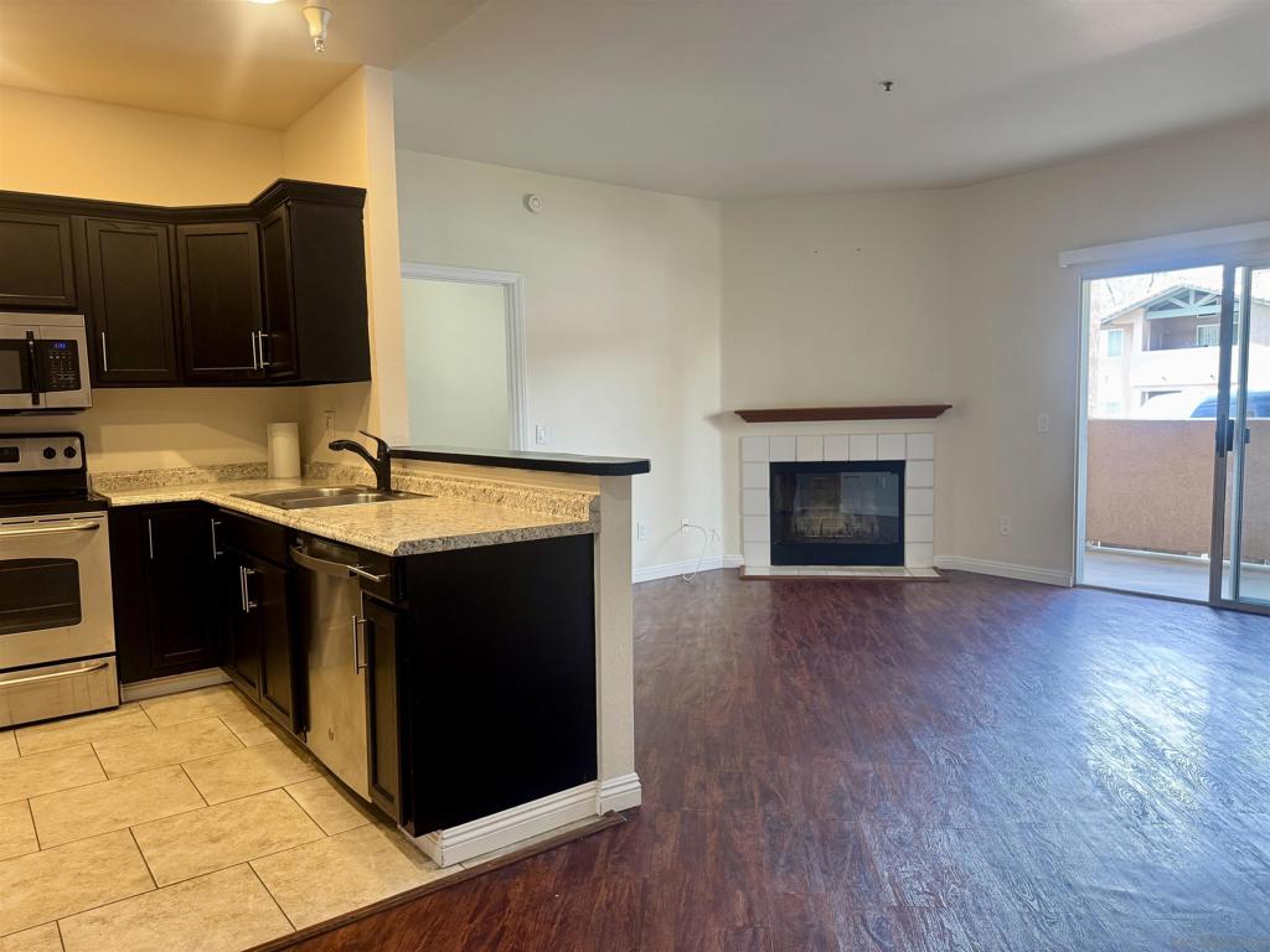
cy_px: 476
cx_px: 635
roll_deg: +0.3
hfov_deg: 71.6
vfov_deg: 56.8
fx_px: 881
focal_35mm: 24
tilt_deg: -5.5
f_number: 1.78
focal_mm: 6.76
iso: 200
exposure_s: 1/120
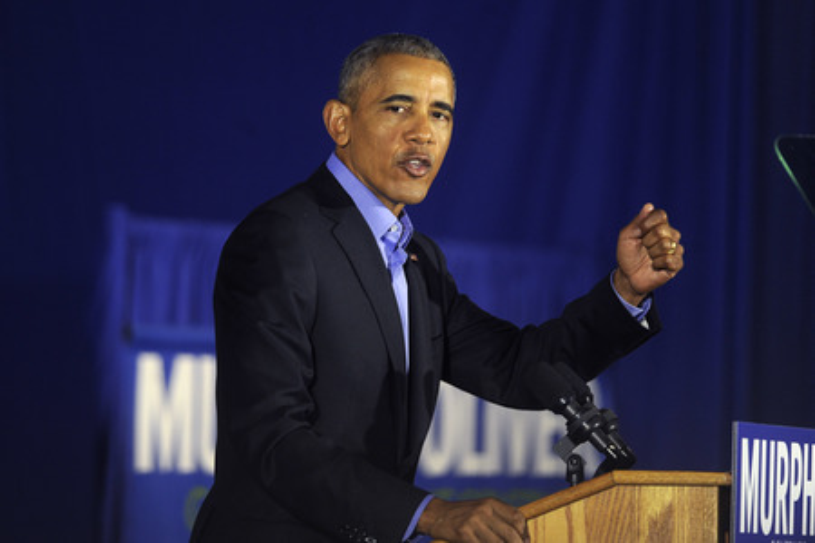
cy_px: 272
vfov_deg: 4.6
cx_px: 408
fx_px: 6791
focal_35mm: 300
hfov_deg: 6.9
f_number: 4
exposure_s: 1/320
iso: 1600
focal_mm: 300
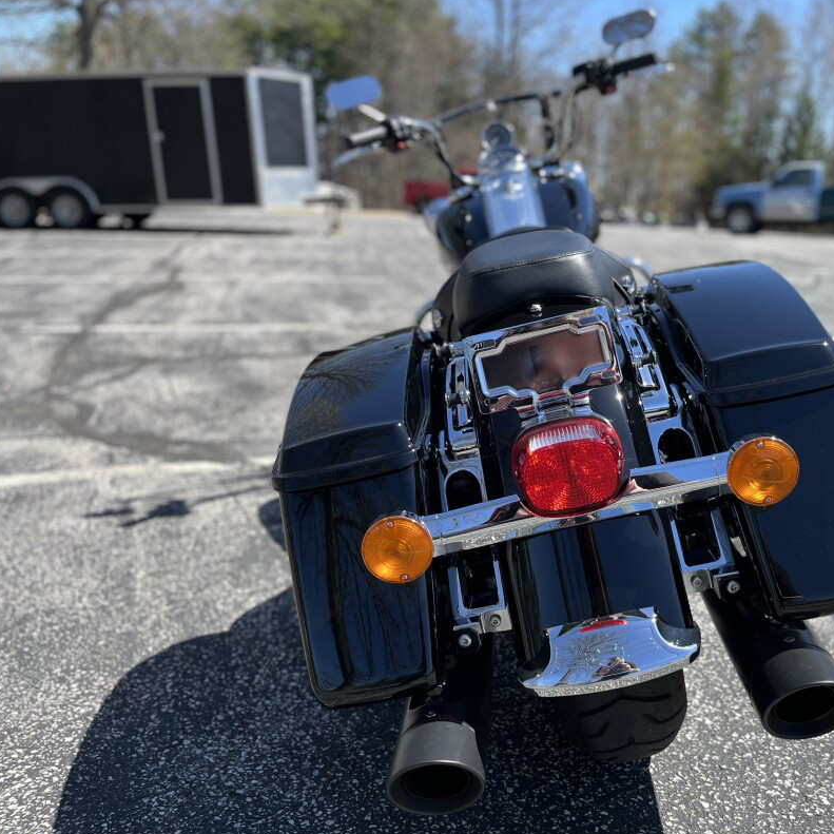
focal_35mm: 31
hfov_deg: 51.8
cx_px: 539
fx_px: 845
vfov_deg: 52.5
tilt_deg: -13.7
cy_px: 419
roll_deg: -3.5
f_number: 1.6
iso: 50
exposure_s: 1/1672
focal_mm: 5.1
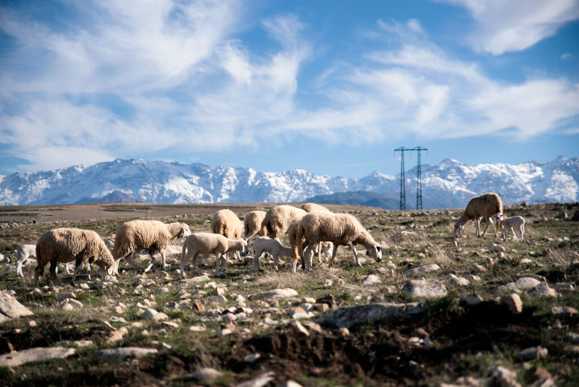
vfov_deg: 19.5
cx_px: 290
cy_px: 194
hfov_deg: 28.8
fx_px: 1126
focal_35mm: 70
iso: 100
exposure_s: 1/1600
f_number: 2.8
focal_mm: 70
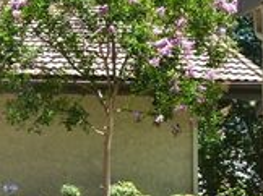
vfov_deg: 13.8
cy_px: 94
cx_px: -89
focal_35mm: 107
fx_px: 812
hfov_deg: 17.2
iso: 500
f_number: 10
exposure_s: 1/640
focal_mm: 24
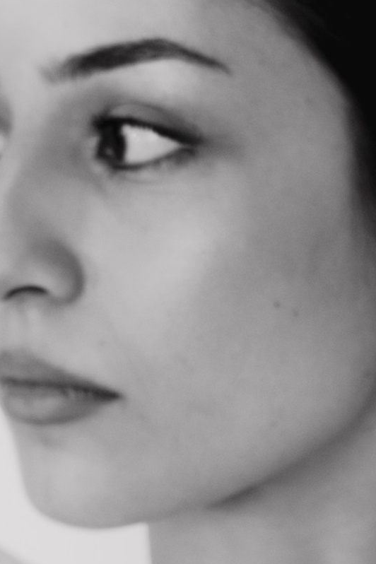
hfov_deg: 5.4
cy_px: 912
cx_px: 370
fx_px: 3995
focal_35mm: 255
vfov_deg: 7.9
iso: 200
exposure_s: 1/180
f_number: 2.8
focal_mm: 35
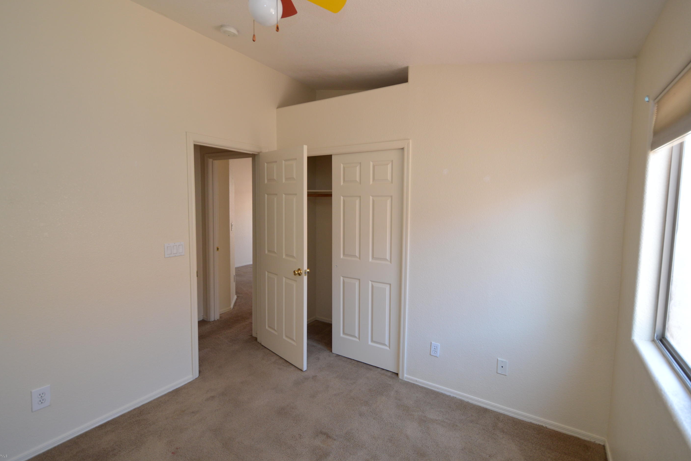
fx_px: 307
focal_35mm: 16
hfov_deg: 96.7
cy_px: 226
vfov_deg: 73.7
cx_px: 353
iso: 400
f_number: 4.5
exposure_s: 1/80
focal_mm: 10
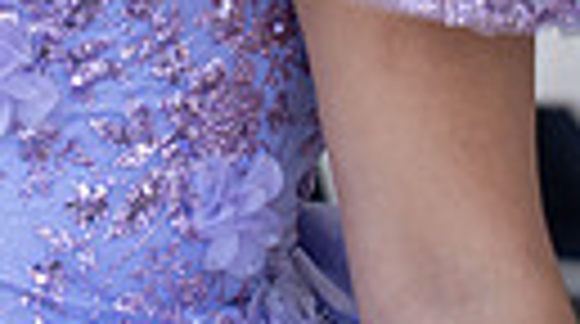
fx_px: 3546
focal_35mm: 231
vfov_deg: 5.1
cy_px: -472
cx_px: 49
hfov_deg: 9.3
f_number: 2.8
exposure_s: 1/250
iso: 250
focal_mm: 63
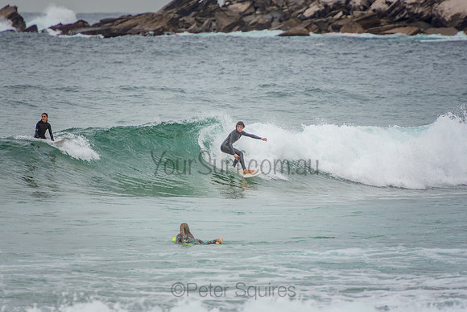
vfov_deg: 2.4
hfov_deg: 3.5
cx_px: 234
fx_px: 7590
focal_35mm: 585
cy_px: 156
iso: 200
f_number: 5.6
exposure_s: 1/1600
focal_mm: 390
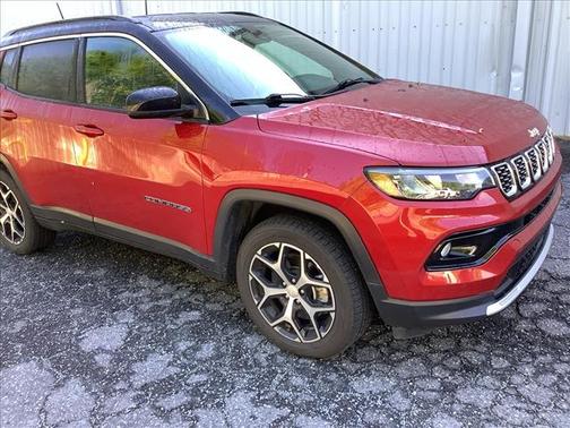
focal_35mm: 31
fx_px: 510
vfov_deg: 45.4
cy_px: 214
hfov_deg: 58.4
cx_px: 285
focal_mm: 3.3
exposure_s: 1/120
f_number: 2.4
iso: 80
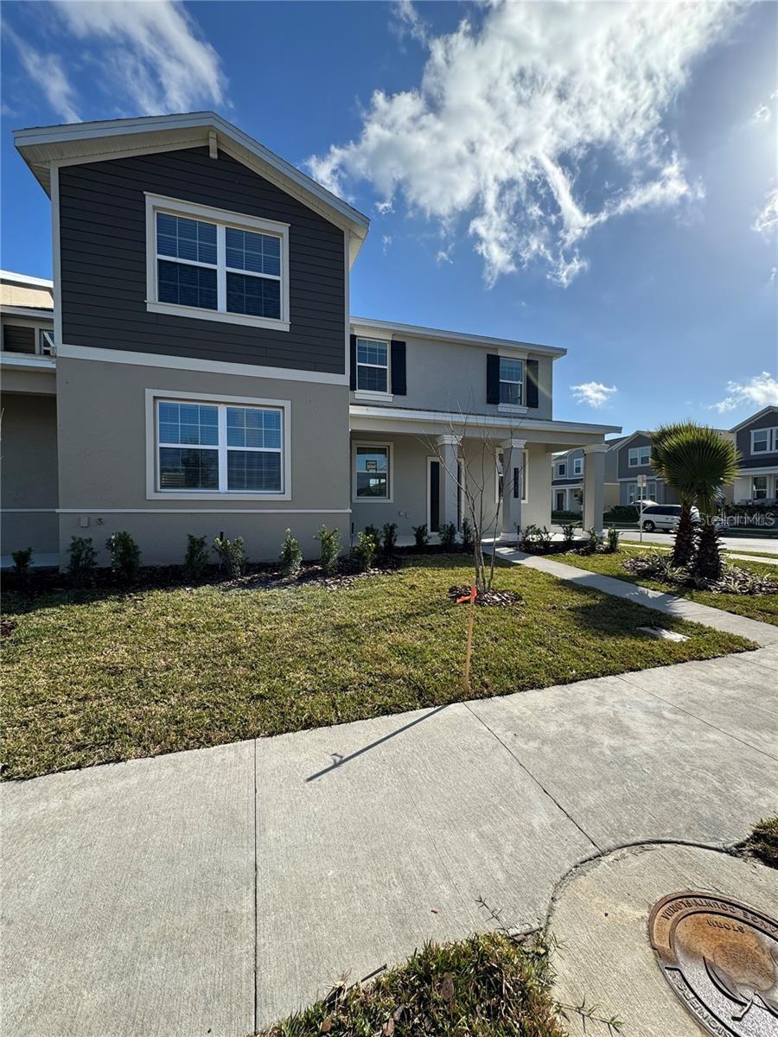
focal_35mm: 14
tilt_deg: -2.0
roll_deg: +0.2
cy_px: 518
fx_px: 420
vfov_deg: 102.1
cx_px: 389
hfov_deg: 85.7
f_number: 2.2
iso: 50
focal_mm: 2.22
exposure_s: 1/1323
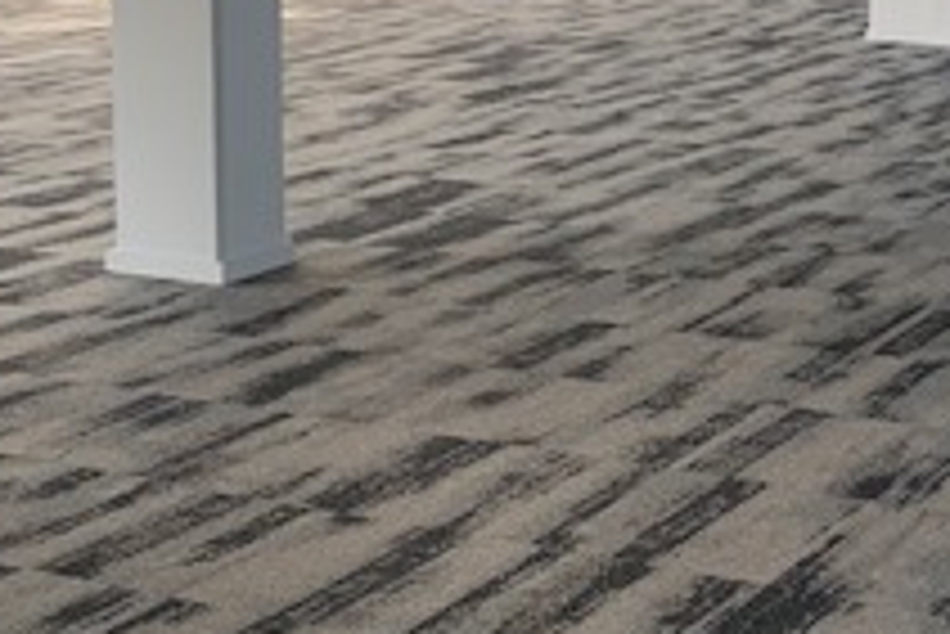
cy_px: -63
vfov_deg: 16.2
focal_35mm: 82
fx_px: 2165
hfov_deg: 24.0
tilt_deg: -6.8
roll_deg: +0.2
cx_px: 869
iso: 100
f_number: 1.8
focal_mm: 4.25
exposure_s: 1/109
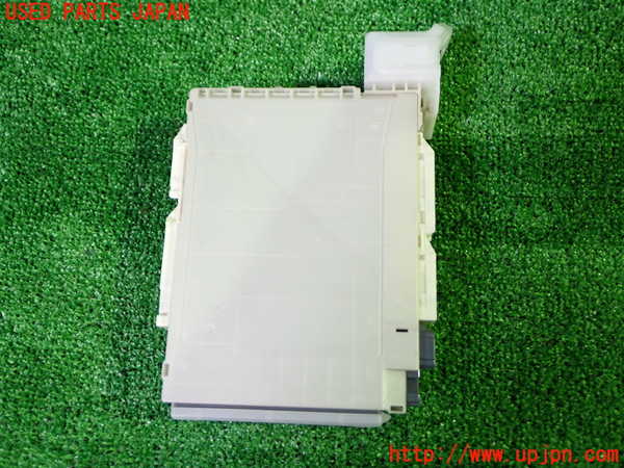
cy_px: 234
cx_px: 312
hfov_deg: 51.4
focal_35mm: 36
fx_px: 649
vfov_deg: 39.7
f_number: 2.5
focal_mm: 6.37
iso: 400
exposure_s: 1/40
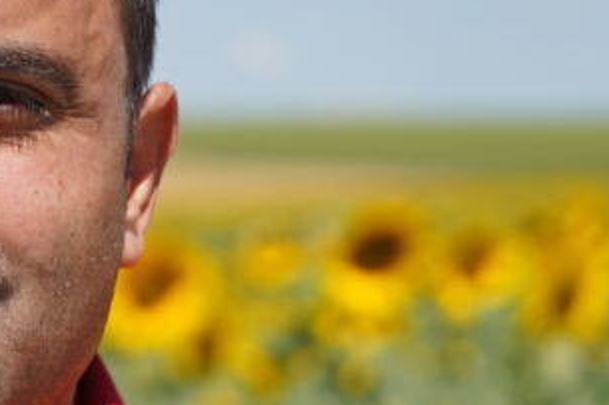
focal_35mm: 273
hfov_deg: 7.4
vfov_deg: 5.0
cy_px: 470
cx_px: -268
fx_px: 4616
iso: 100
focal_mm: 65
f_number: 4
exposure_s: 1/1250
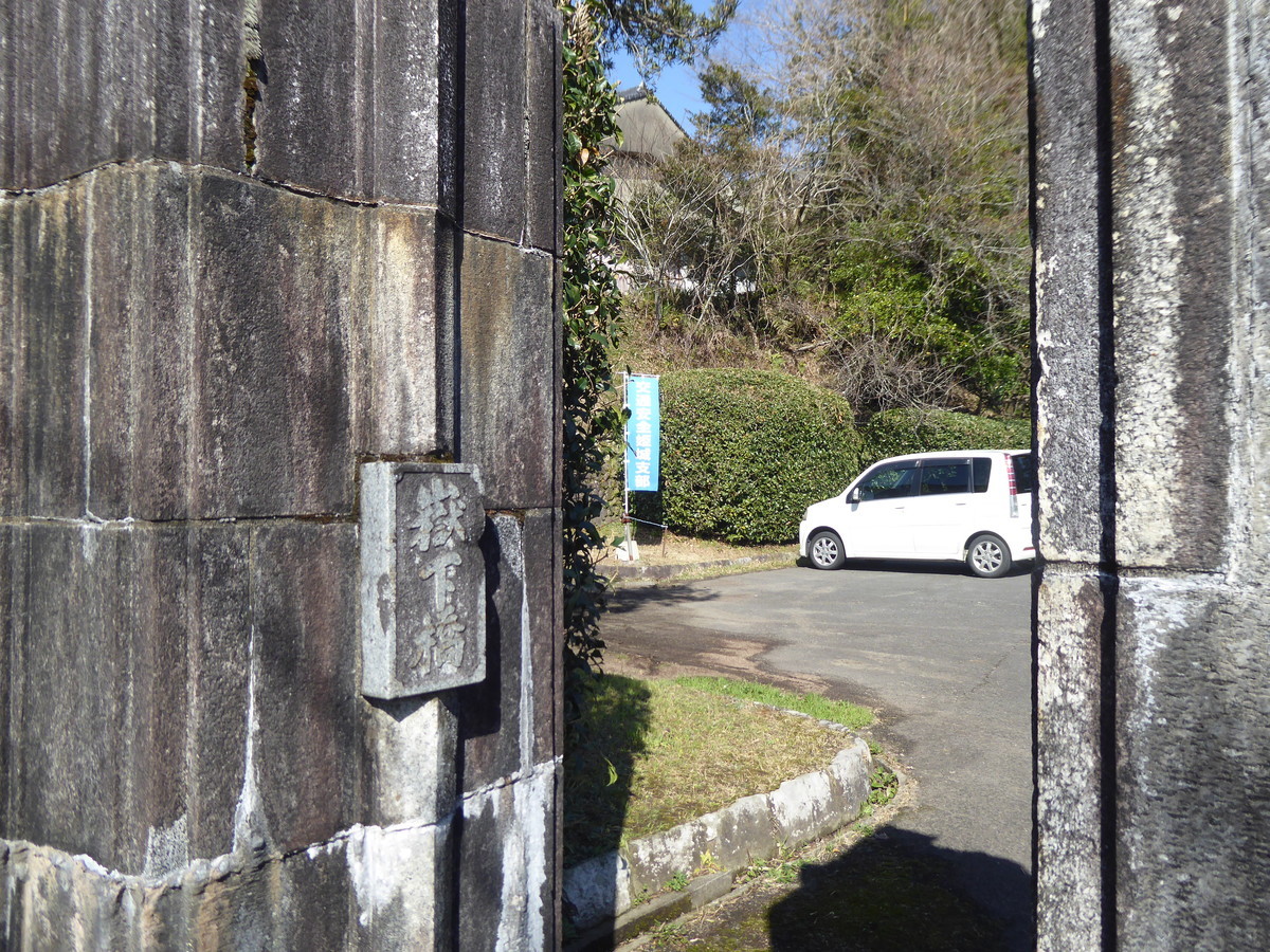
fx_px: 1064
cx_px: 635
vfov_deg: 48.2
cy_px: 476
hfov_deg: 61.7
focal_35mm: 29
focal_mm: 5
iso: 100
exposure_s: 1/640
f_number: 3.5
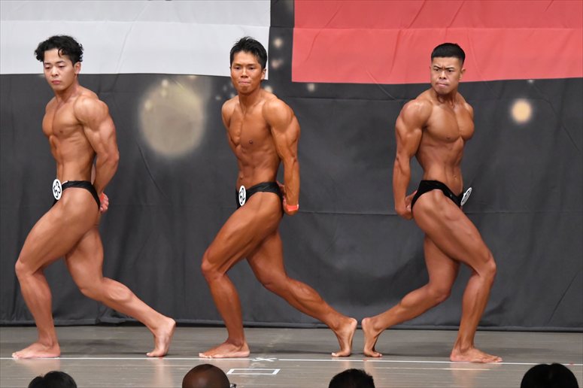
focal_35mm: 225
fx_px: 3642
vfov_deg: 6.1
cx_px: 292
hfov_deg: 9.2
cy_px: 194
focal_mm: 150
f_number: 5.6
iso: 6400
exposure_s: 1/400
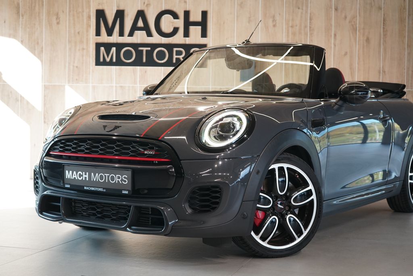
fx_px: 631
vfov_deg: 24.6
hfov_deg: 36.2
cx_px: 206
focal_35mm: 55
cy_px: 138
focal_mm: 55
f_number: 5
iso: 2500
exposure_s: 1/160
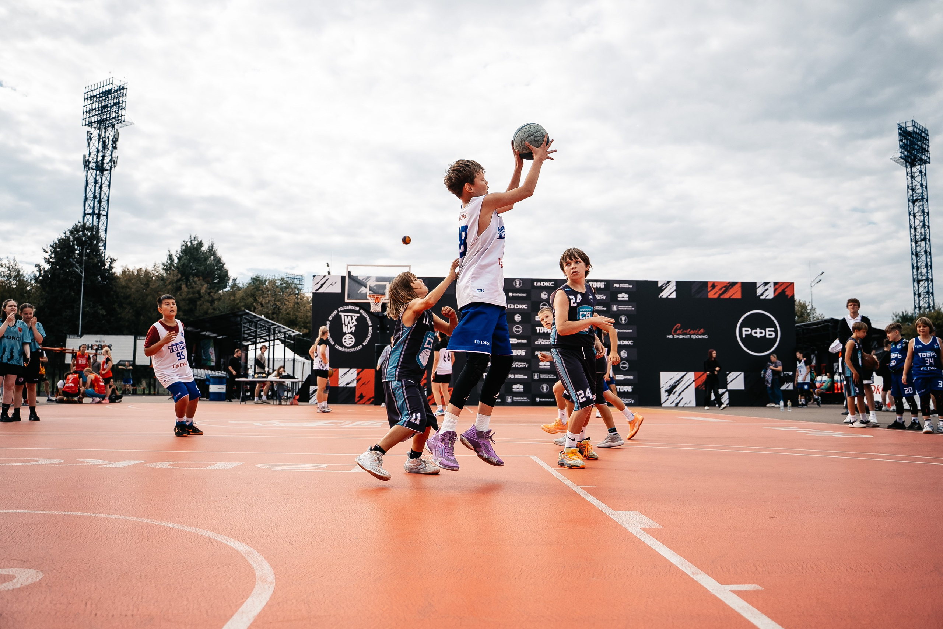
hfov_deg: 65.1
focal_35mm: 28
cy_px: 314
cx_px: 472
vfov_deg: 46.1
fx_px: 739
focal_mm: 28
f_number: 3.5
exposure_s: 1/3200
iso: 320
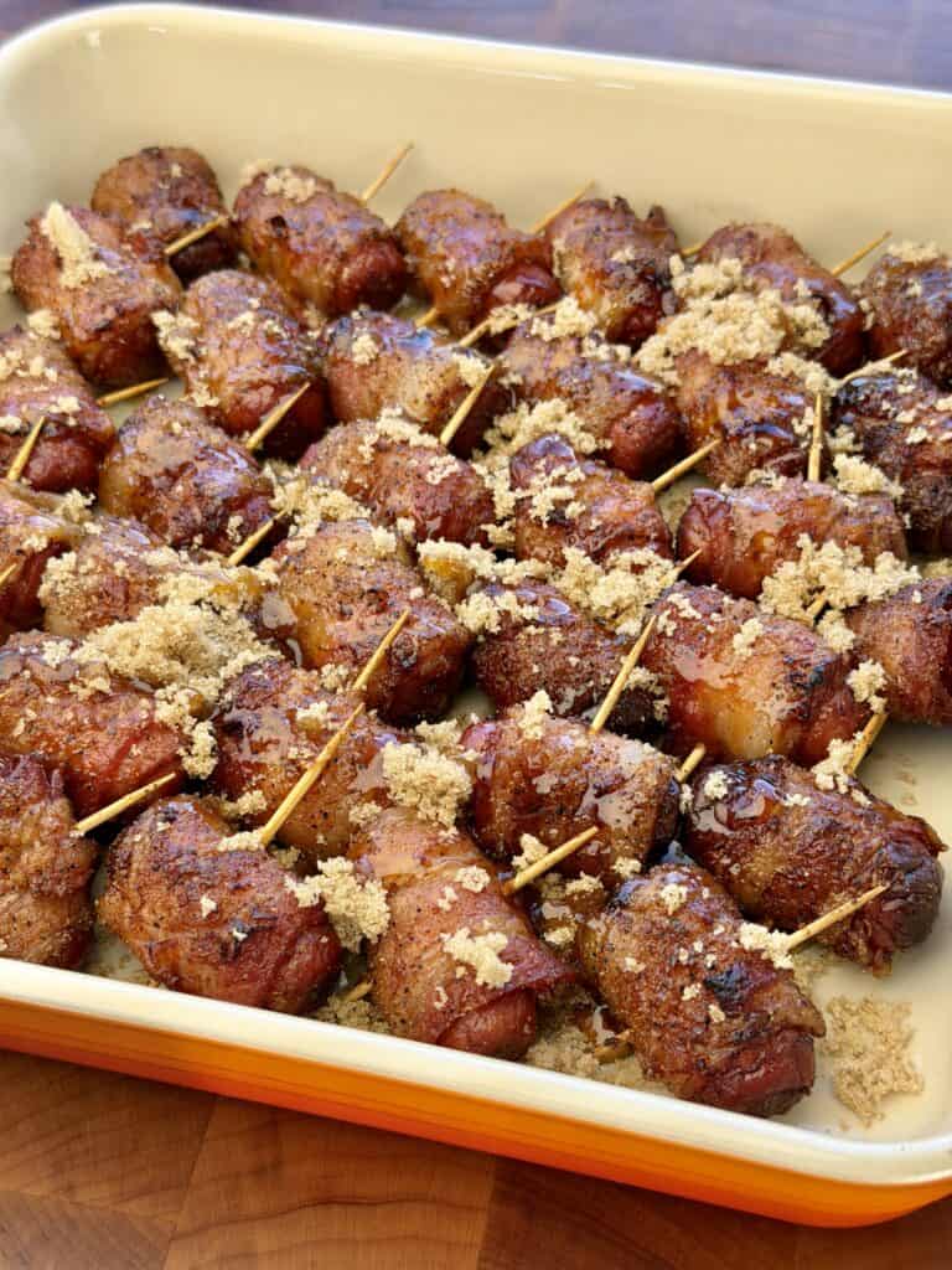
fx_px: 1760
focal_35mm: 48
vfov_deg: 39.7
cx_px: 476
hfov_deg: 30.3
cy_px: 635
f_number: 1.78
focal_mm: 6.76
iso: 64
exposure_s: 1/425
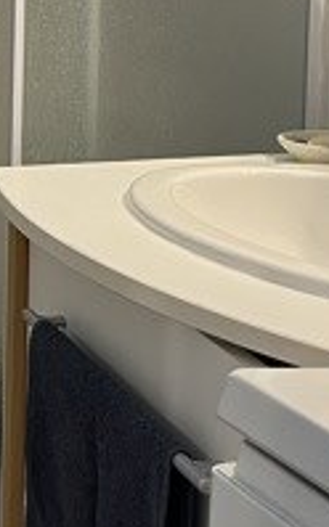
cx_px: -228
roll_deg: -0.3
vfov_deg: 18.3
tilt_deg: -5.9
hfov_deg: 11.1
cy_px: 0
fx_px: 1596
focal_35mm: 111
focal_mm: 5.1
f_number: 1.6
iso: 100
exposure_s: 1/50
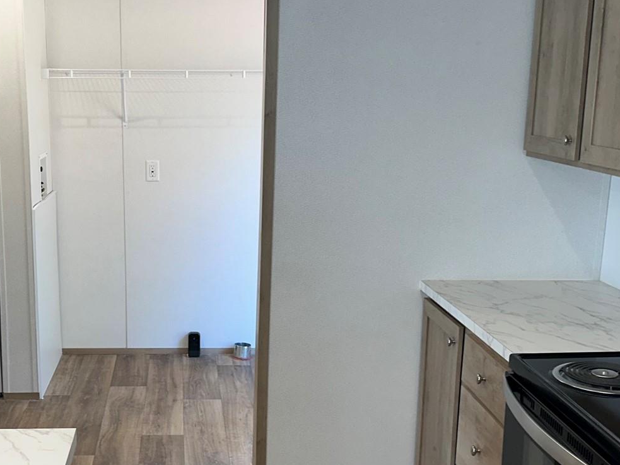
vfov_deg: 29.0
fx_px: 895
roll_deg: -0.8
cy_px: 291
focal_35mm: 50
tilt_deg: -12.9
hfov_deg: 37.7
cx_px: 194
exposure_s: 1/120
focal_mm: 6.86
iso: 100
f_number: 1.78
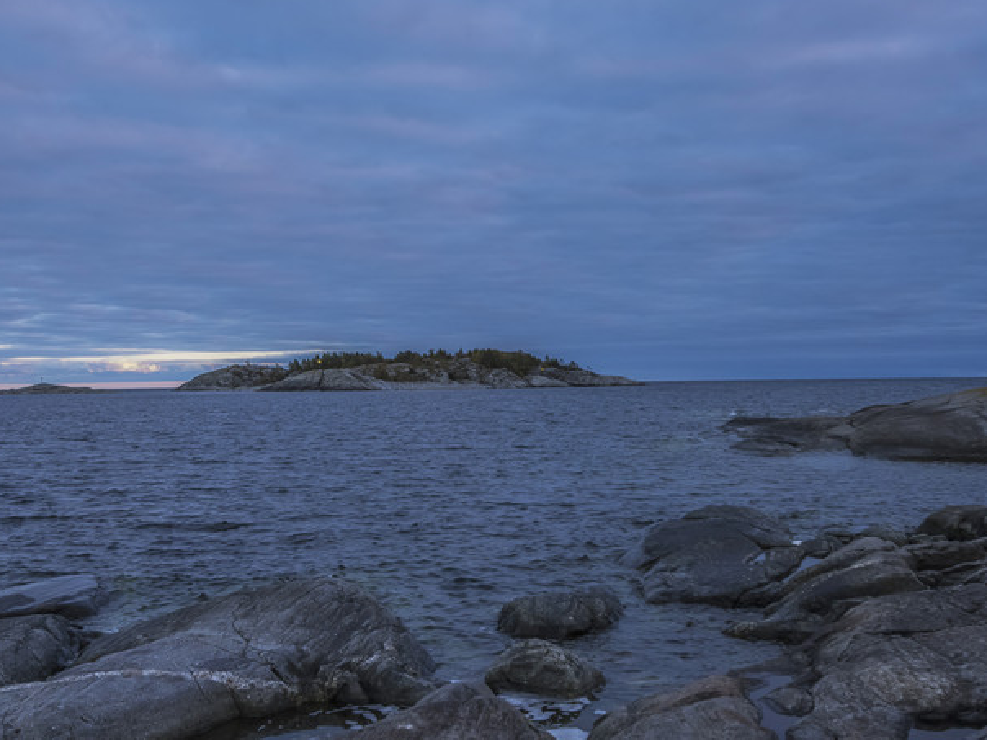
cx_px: 413
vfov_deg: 33.6
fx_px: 1226
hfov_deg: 43.7
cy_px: 342
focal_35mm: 43
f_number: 7.1
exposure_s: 1/320
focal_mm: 30
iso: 1600
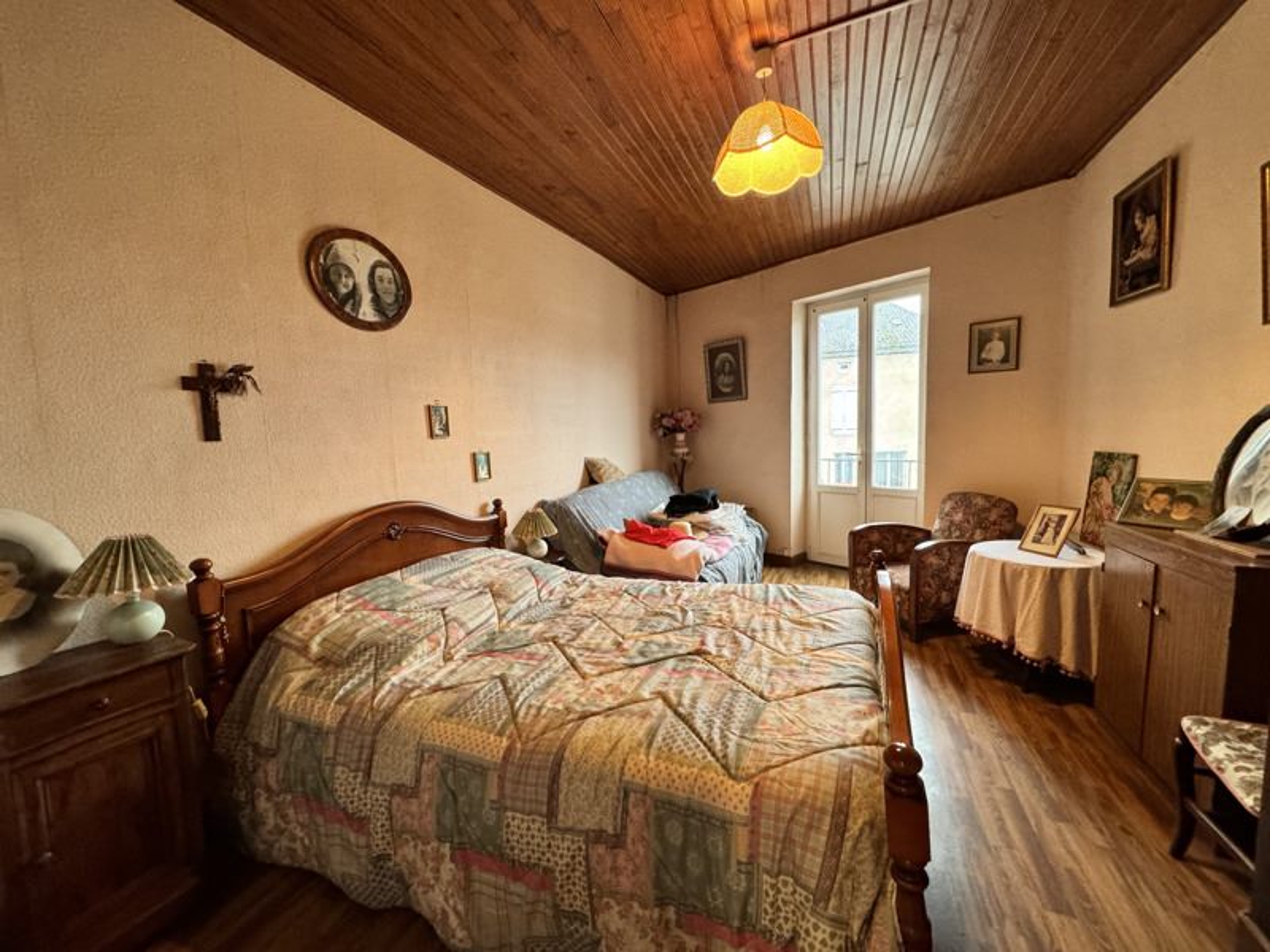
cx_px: 635
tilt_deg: -5.8
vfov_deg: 85.7
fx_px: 514
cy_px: 476
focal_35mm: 14
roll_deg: +3.6
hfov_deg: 102.1
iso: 320
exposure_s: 1/50
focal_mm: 2.22
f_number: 2.2
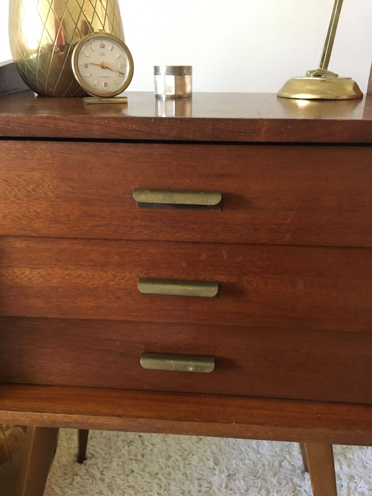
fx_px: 416
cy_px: 248
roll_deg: -1.2
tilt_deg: -23.7
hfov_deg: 48.2
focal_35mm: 29
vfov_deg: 61.7
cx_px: 186
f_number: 2.2
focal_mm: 4.15
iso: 200
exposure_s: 1/17
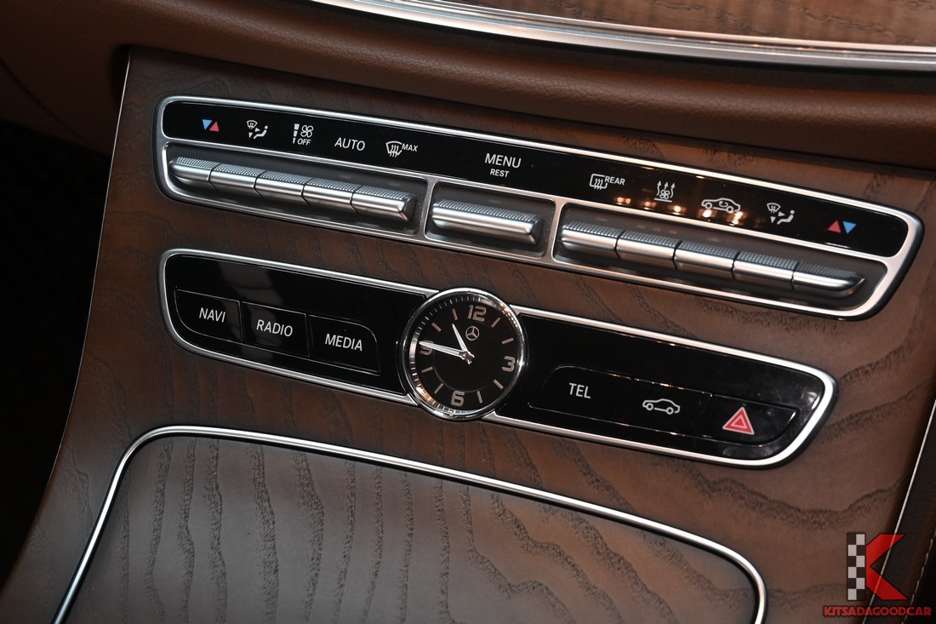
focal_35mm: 66
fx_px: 1716
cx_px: 468
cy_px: 312
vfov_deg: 20.6
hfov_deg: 30.5
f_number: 8
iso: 560
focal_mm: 44
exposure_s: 1/45
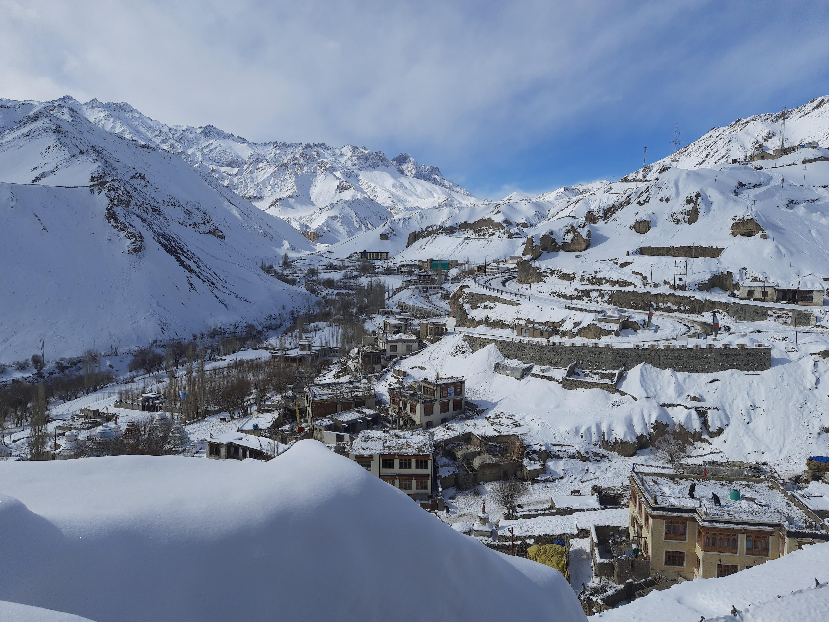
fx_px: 599
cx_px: 414
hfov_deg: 69.4
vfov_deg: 54.9
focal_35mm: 25
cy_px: 311
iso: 40
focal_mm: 4.6
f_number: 2
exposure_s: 1/2257
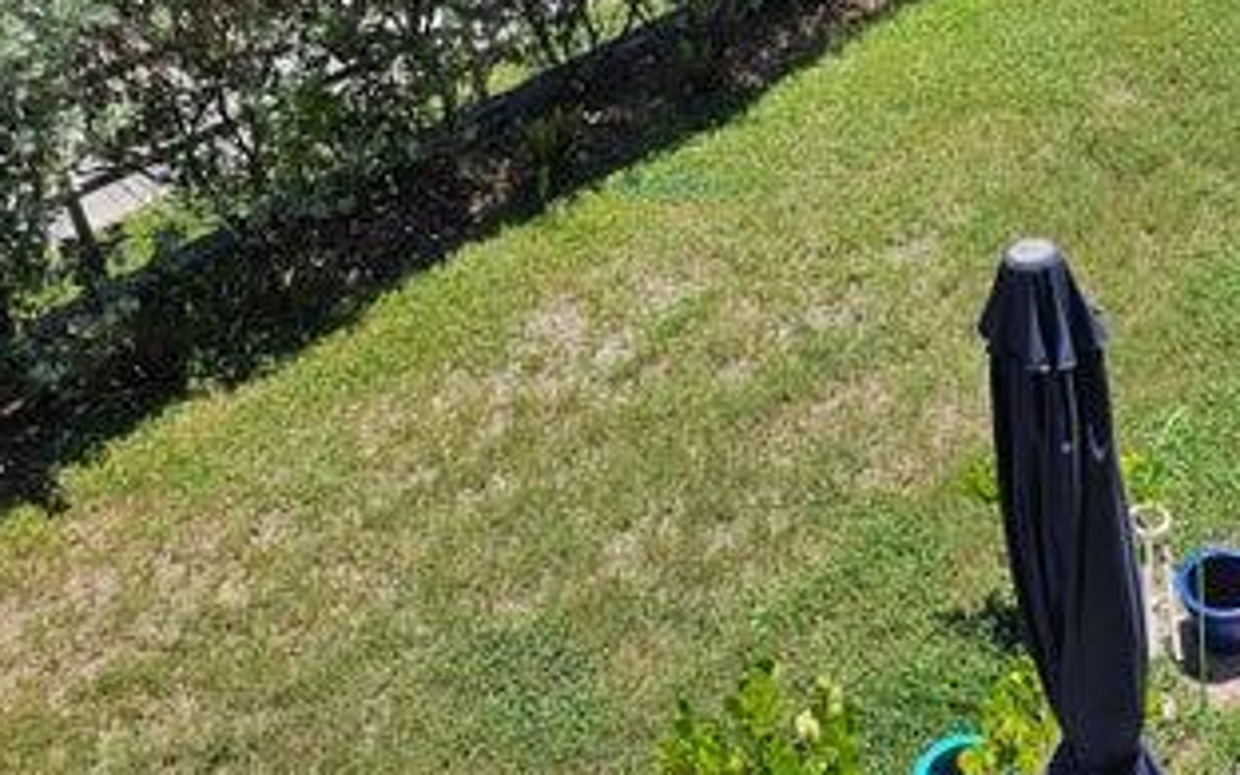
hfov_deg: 38.8
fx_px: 1690
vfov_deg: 24.9
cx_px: 994
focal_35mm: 50
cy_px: 40
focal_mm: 6.3
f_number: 1.7
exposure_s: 1/2000
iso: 32
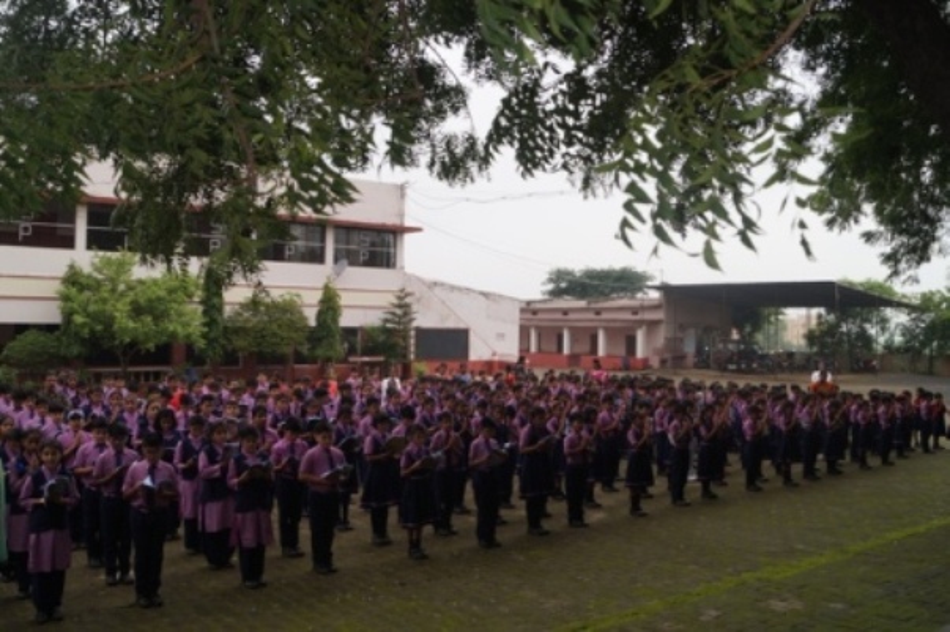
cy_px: 316
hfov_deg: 57.3
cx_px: 475
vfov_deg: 39.9
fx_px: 870
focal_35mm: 33
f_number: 5.6
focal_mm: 22
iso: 100
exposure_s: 1/100
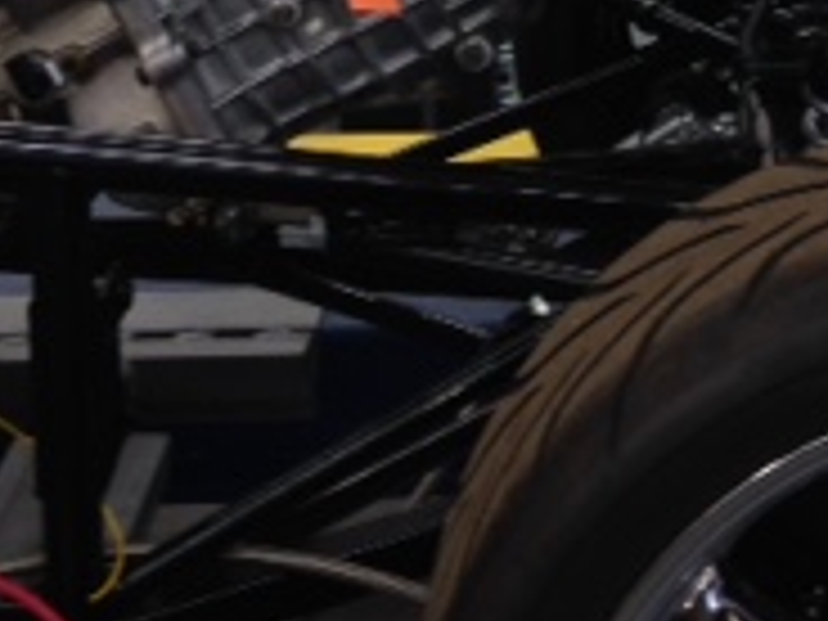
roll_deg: -0.5
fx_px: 2751
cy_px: -432
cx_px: 846
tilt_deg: -7.0
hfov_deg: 16.7
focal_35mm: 115
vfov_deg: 12.0
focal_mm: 4.12
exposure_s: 1/60
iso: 50
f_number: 2.4
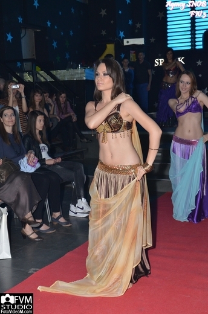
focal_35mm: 51
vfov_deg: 39.0
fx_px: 444
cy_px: 157
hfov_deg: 26.3
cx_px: 104
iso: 1250
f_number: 8
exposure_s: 1/60
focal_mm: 34
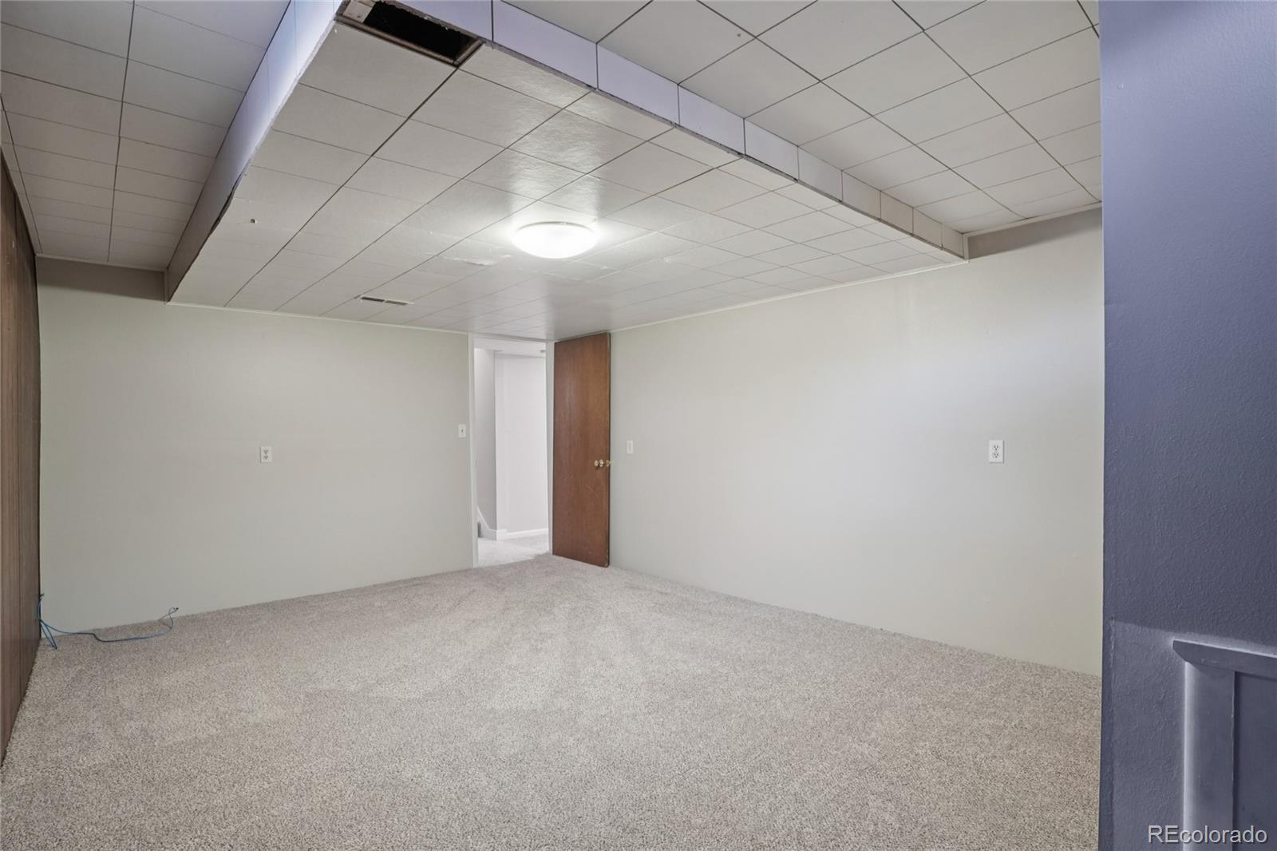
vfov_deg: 72.0
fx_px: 585
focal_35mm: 16
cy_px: 426
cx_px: 638
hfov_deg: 95.0
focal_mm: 11
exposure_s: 1/4
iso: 800
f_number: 8
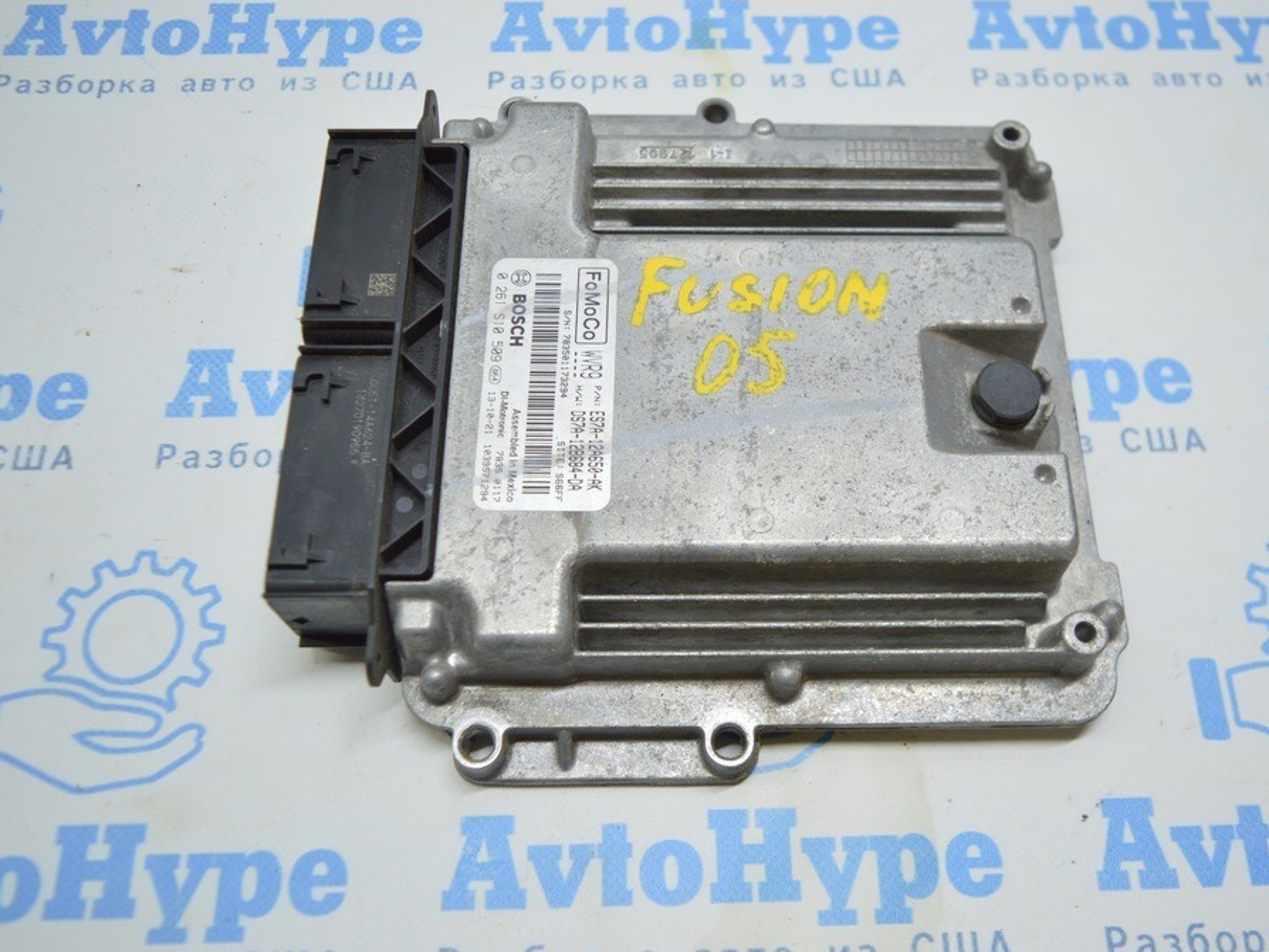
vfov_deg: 43.0
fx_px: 1210
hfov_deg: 55.3
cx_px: 677
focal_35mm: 33
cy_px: 480
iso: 400
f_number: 3.5
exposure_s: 1/60
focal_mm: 20
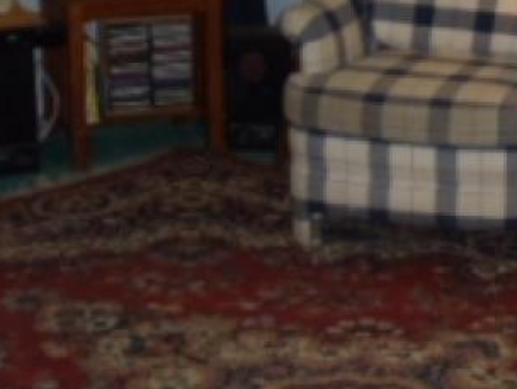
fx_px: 2214
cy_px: -120
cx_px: 468
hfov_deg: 13.2
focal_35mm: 148
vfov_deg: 9.9
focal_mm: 6
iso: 400
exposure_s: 1/30
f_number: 3.5
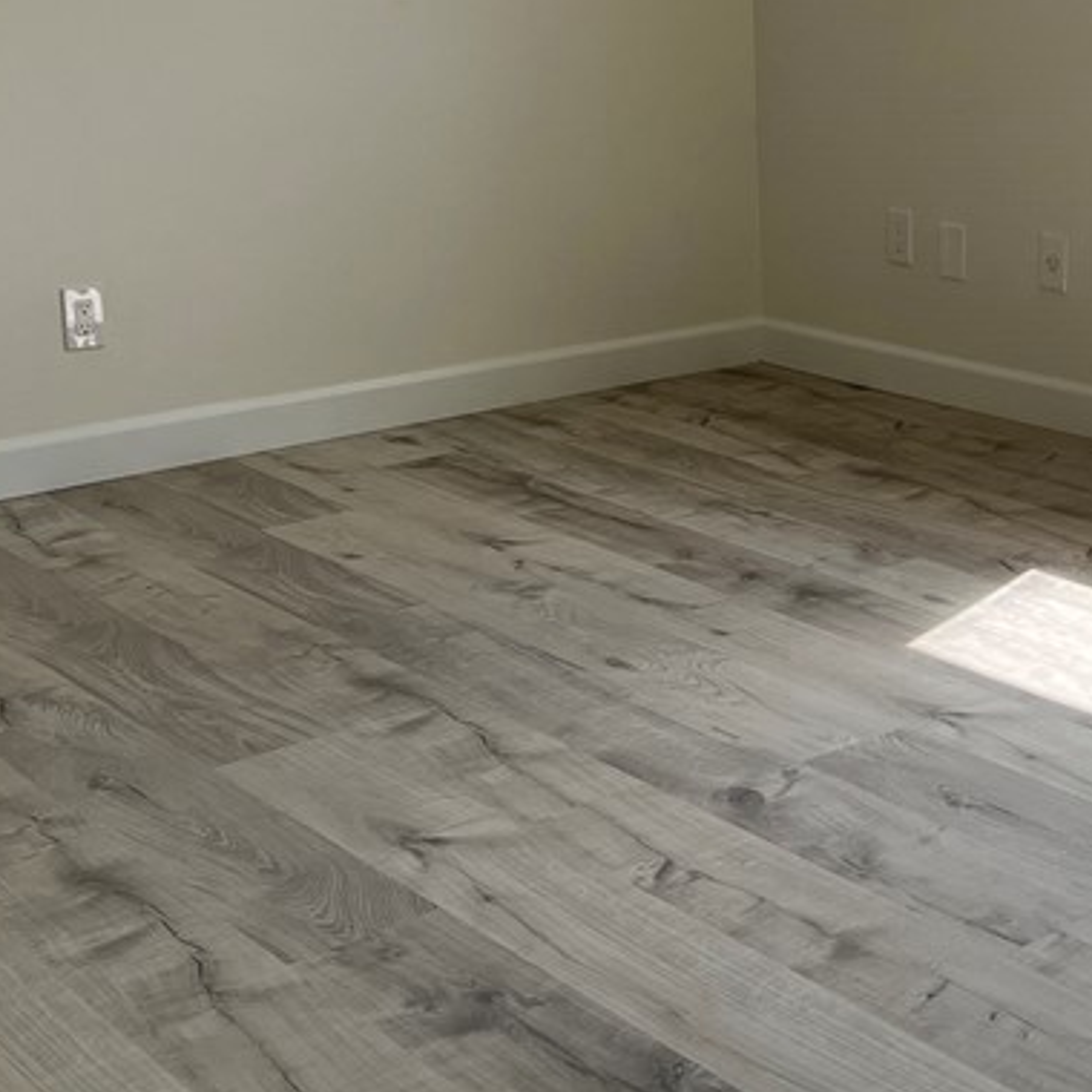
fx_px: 2213
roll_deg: +0.5
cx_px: 882
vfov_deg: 27.6
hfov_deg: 27.2
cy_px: 391
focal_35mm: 62
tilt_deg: -13.0
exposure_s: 1/1058
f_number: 1.5
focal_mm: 5.7
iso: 50
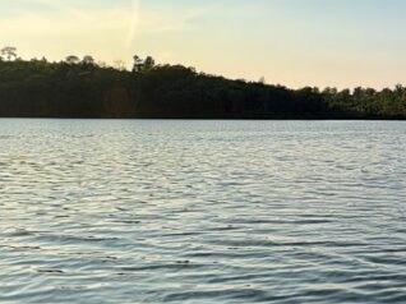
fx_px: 551
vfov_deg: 30.4
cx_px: 496
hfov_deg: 32.7
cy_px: 80
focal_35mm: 47
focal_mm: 2.22
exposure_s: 1/1832
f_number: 2.2
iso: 40
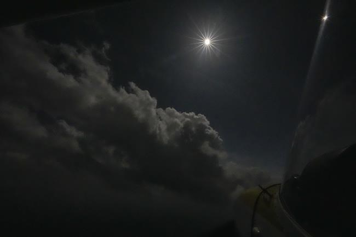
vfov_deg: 90.0
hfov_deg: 112.6
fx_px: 119
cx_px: 178
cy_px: 118
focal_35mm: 12
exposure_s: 1/2500
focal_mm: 12
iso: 16000
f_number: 16
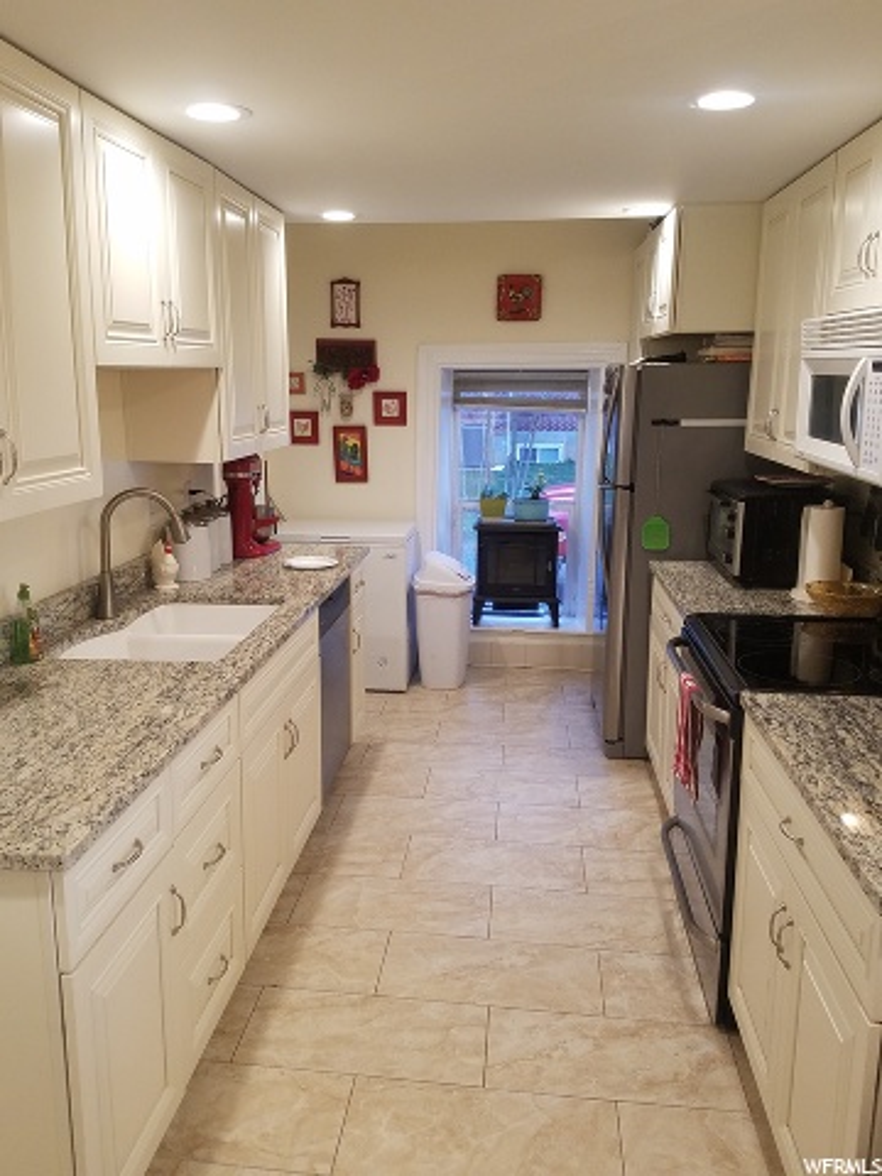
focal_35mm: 26
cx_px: 441
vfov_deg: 67.3
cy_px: 588
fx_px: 883
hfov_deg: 53.1
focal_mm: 4.2
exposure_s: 1/60
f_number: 1.7
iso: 125
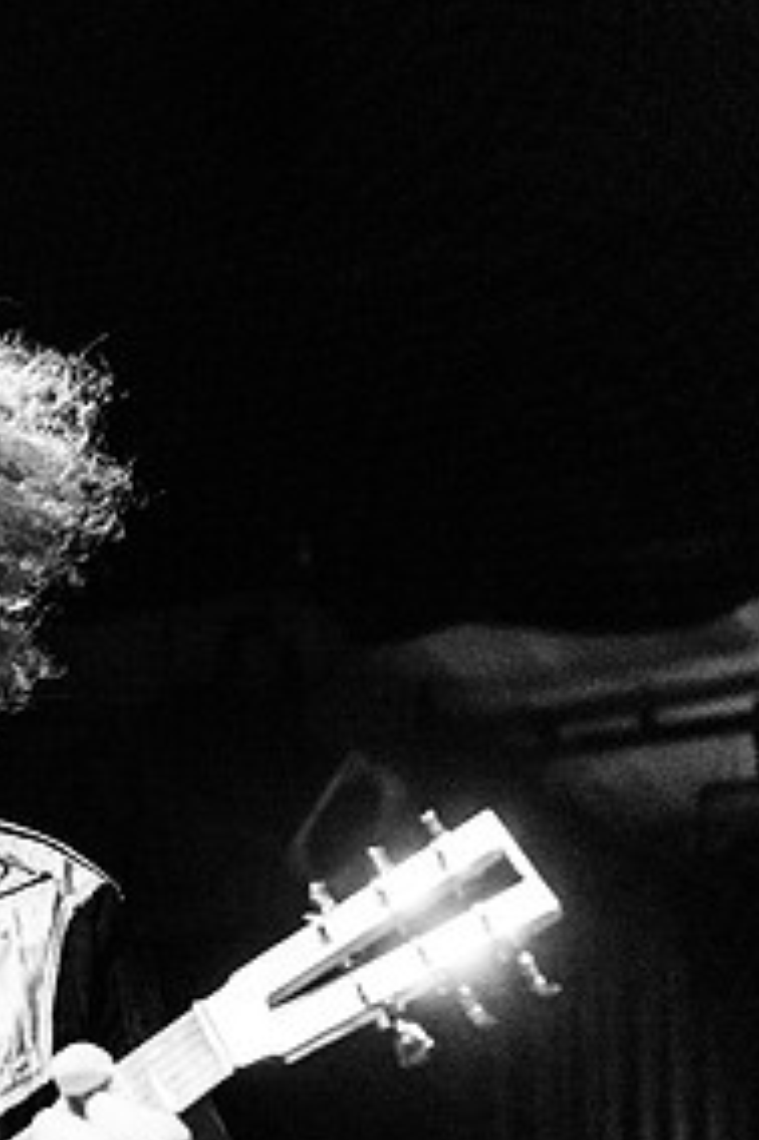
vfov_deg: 20.8
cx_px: -241
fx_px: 3103
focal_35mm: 98
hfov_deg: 13.4
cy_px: 624
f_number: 3.2
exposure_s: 1/200
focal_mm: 48
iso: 3200
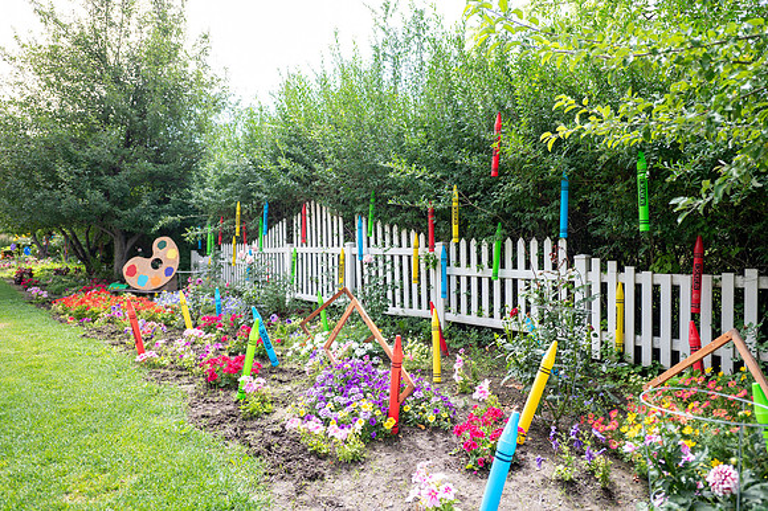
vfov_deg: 53.1
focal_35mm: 24
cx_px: 384
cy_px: 256
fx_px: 512
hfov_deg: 73.8
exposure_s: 1/250
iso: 160
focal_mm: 24
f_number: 2.8
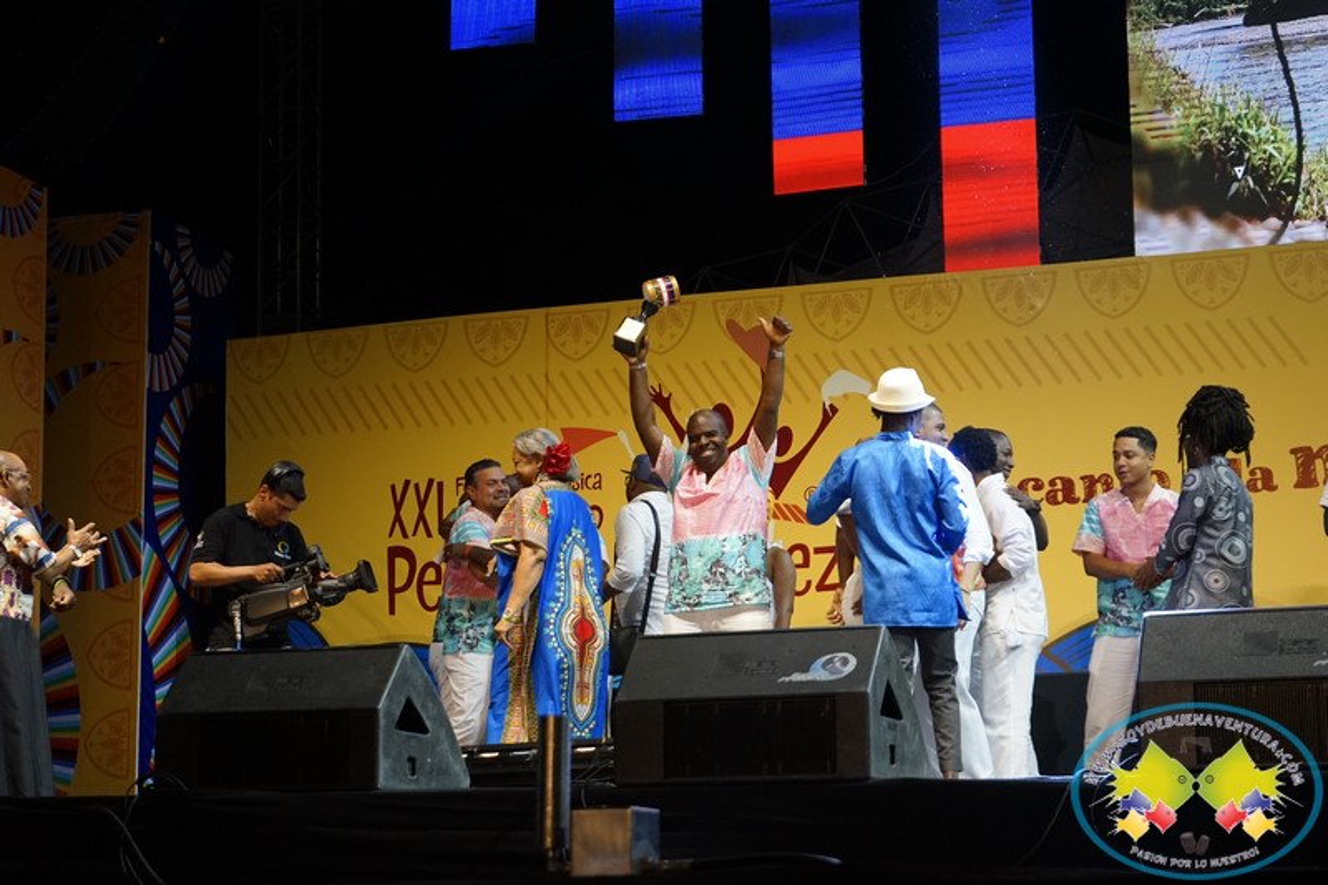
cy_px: 442
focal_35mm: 70
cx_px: 664
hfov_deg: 28.8
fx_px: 2582
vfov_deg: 19.4
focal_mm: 70
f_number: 5.6
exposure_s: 1/250
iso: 3200
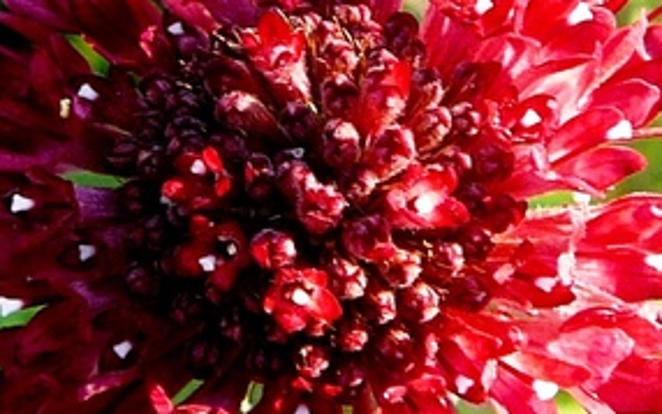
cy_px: 215
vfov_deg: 22.8
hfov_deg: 35.7
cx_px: 306
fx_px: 1029
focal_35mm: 57
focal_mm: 5.2
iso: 80
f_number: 2.8
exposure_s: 1/100
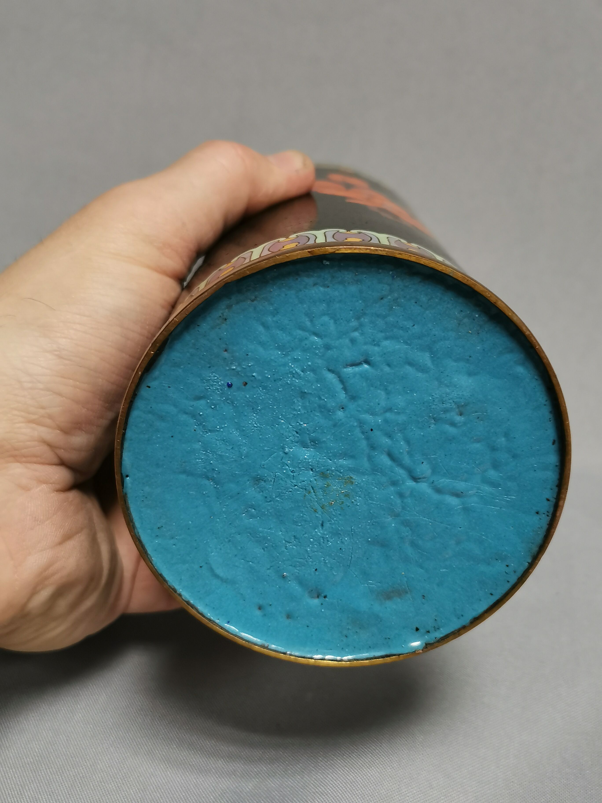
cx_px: 301
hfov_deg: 36.0
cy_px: 402
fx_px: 928
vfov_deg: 46.8
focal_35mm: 40
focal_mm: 5.58
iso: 125
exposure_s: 1/69
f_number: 1.8
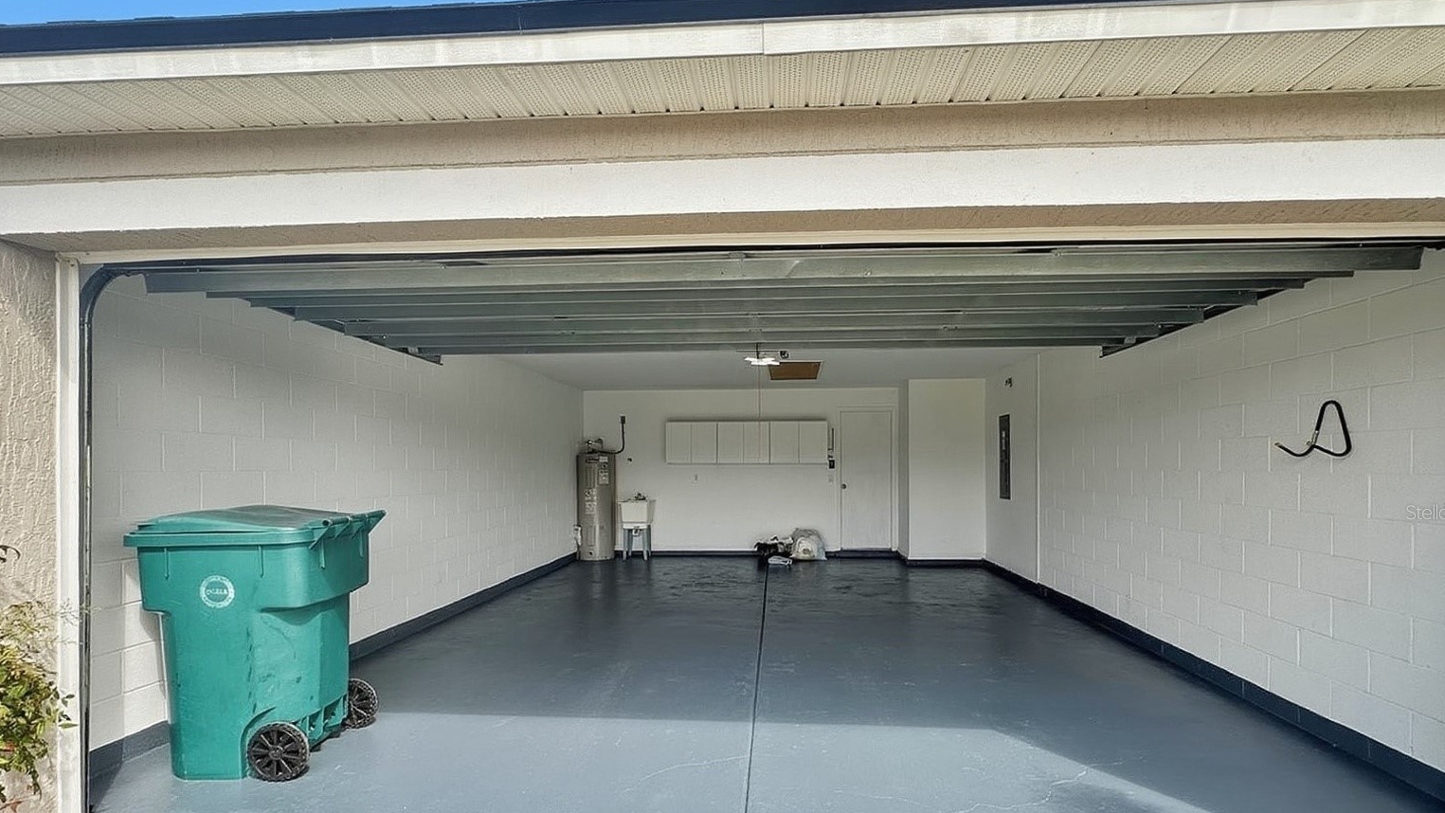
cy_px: 512
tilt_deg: -3.8
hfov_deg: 99.4
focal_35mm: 16
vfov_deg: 66.0
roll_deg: -0.2
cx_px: 737
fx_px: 613
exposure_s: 1/341
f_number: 2.2
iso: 40
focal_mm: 2.2
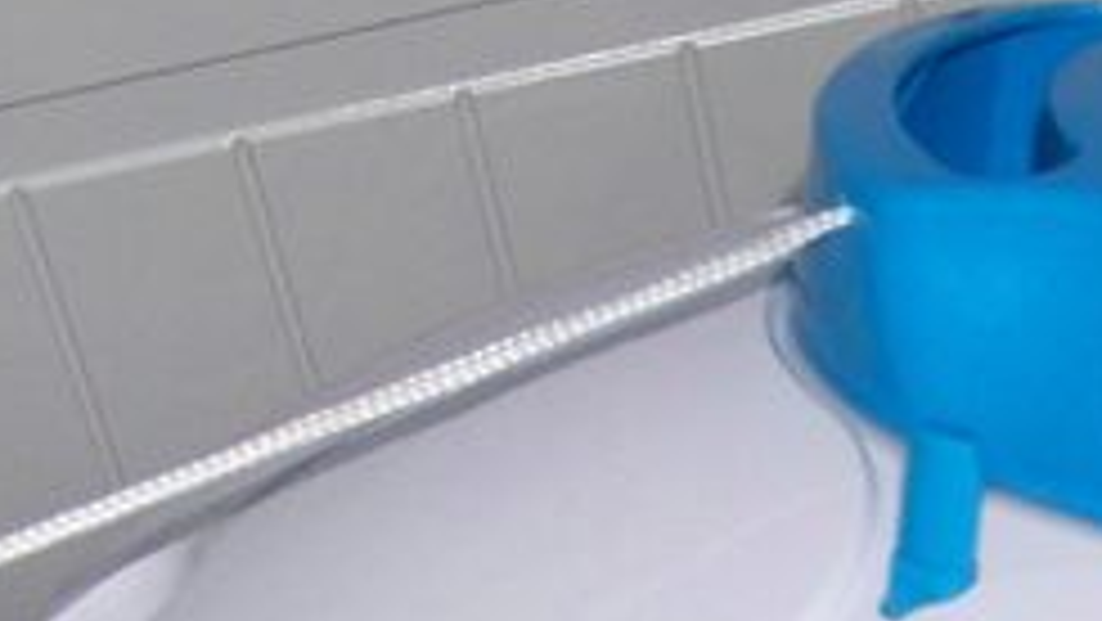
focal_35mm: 160
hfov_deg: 13.0
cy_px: 837
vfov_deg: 7.5
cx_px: 1399
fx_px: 4677
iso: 200
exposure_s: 1/30
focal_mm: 5.85
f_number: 2.8
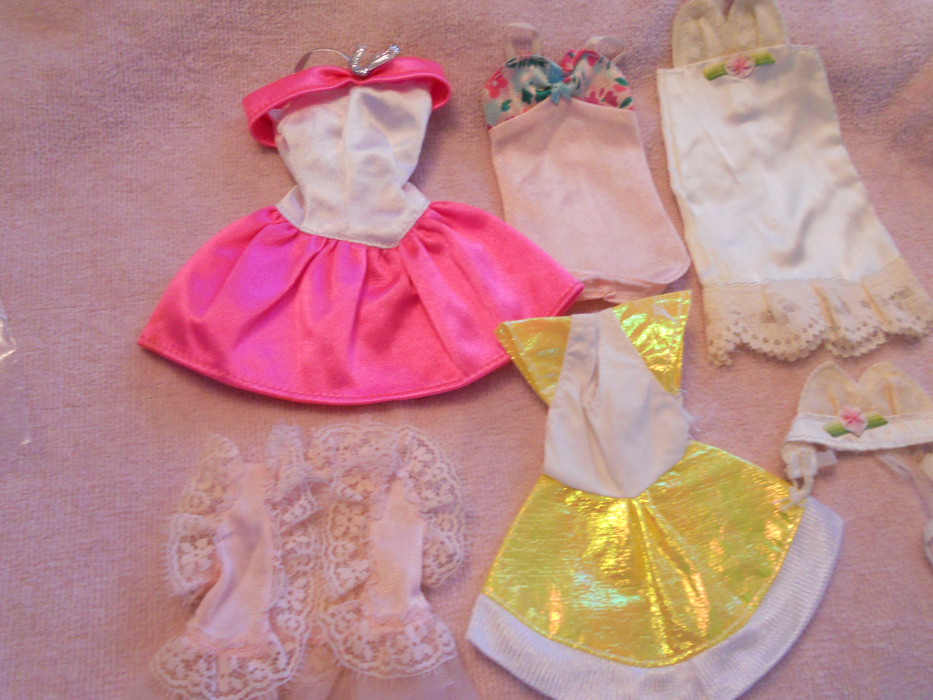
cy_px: 350
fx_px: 862
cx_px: 466
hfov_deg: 56.8
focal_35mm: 32
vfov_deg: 44.2
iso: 400
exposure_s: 1/30
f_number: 3.5
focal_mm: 5.8
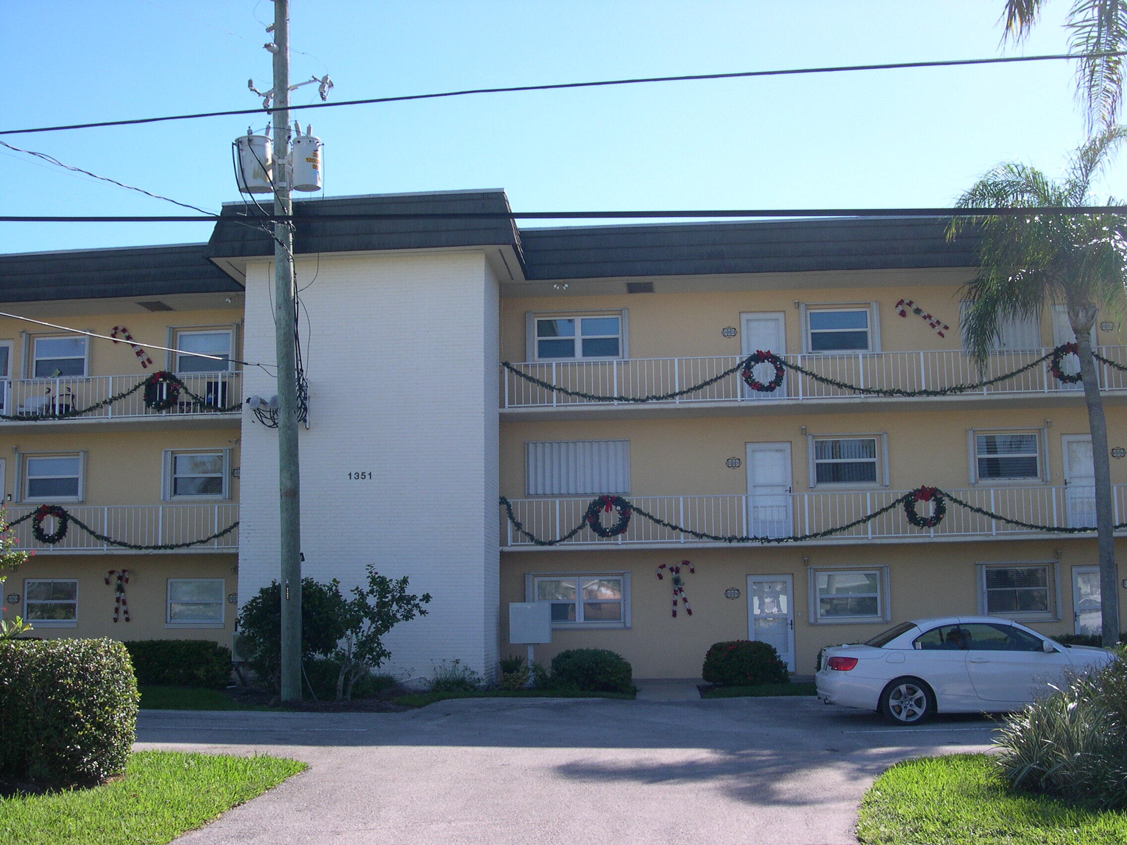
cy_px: 422
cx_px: 564
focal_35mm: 38
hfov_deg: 49.0
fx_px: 1237
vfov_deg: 37.7
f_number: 7.6
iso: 100
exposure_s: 1/143
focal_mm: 8
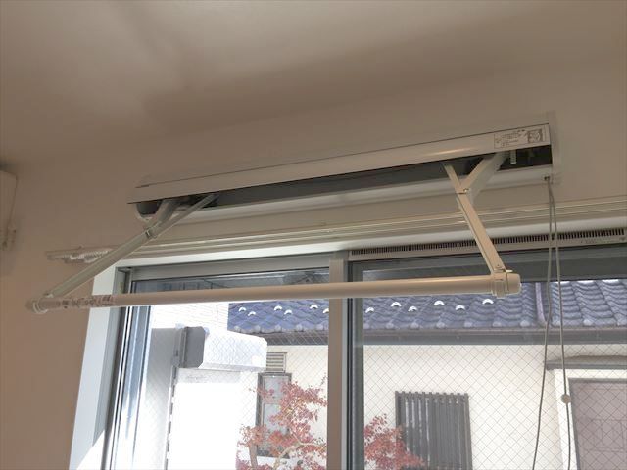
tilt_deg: +16.9
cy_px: 235
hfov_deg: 61.7
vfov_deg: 48.2
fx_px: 525
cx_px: 314
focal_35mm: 29
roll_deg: -1.6
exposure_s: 1/121
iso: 32
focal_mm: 4.15
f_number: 2.2
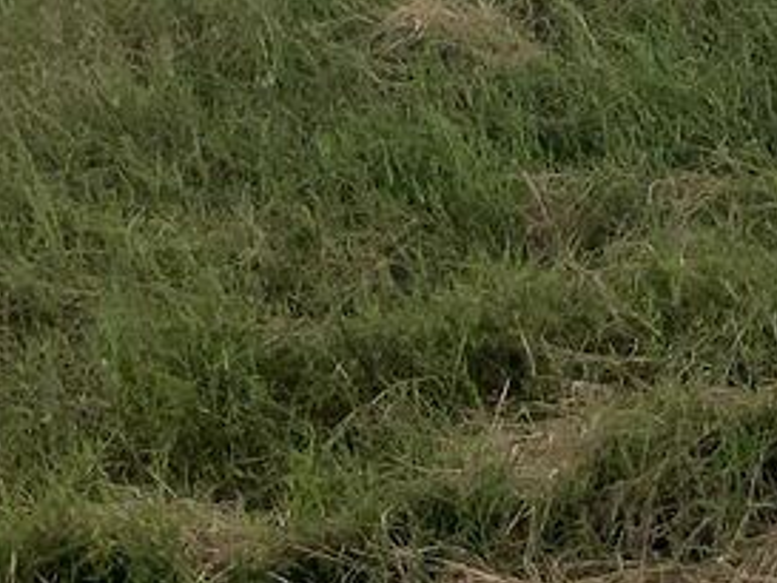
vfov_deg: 8.9
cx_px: 1153
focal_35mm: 153
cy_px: -742
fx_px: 3436
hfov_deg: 12.3
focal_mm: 3
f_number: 1.8
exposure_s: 1/2959
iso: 16
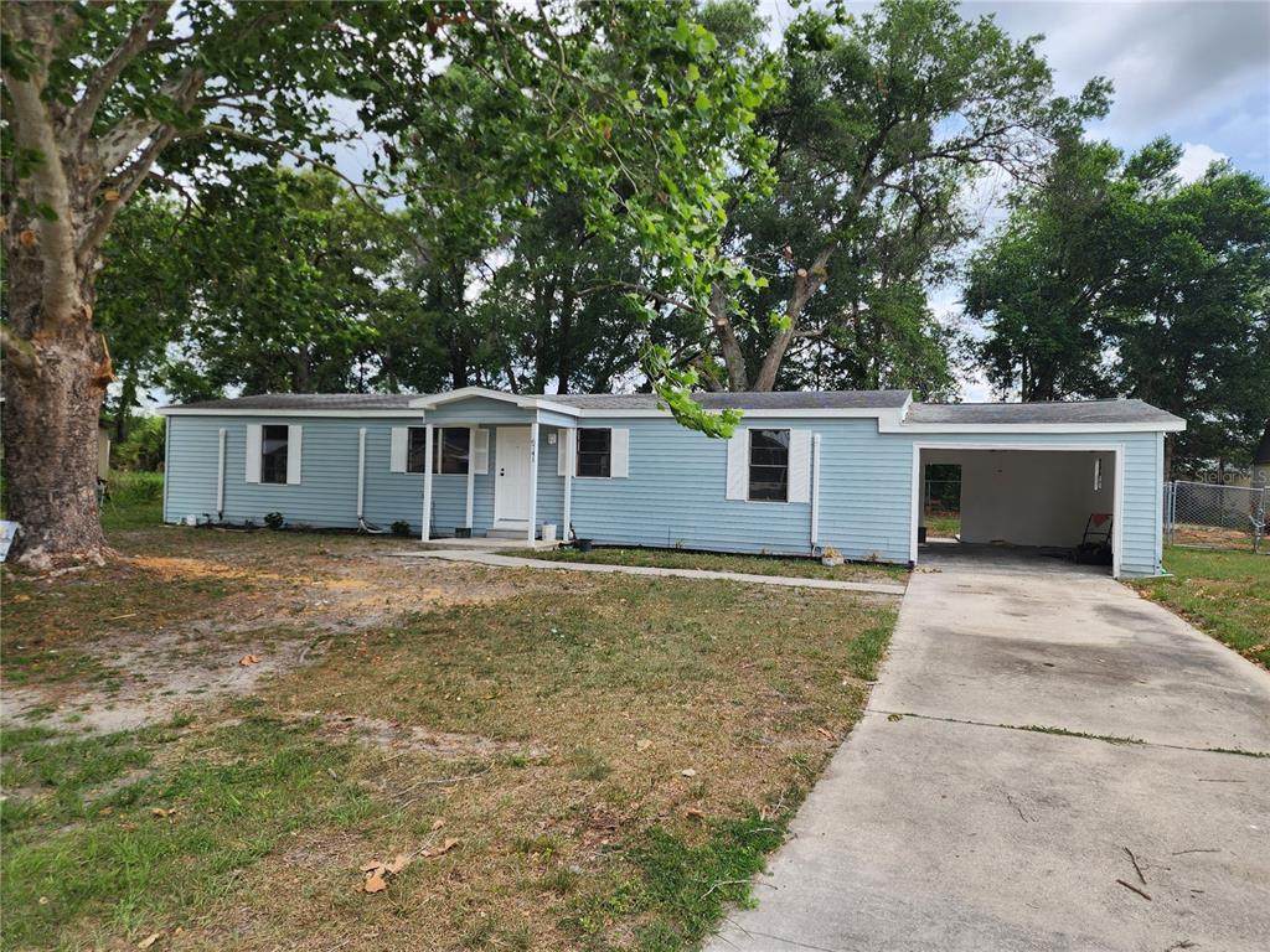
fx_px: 844
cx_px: 635
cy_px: 476
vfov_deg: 58.9
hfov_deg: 73.9
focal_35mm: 23
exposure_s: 1/497
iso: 12
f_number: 1.8
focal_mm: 6.4
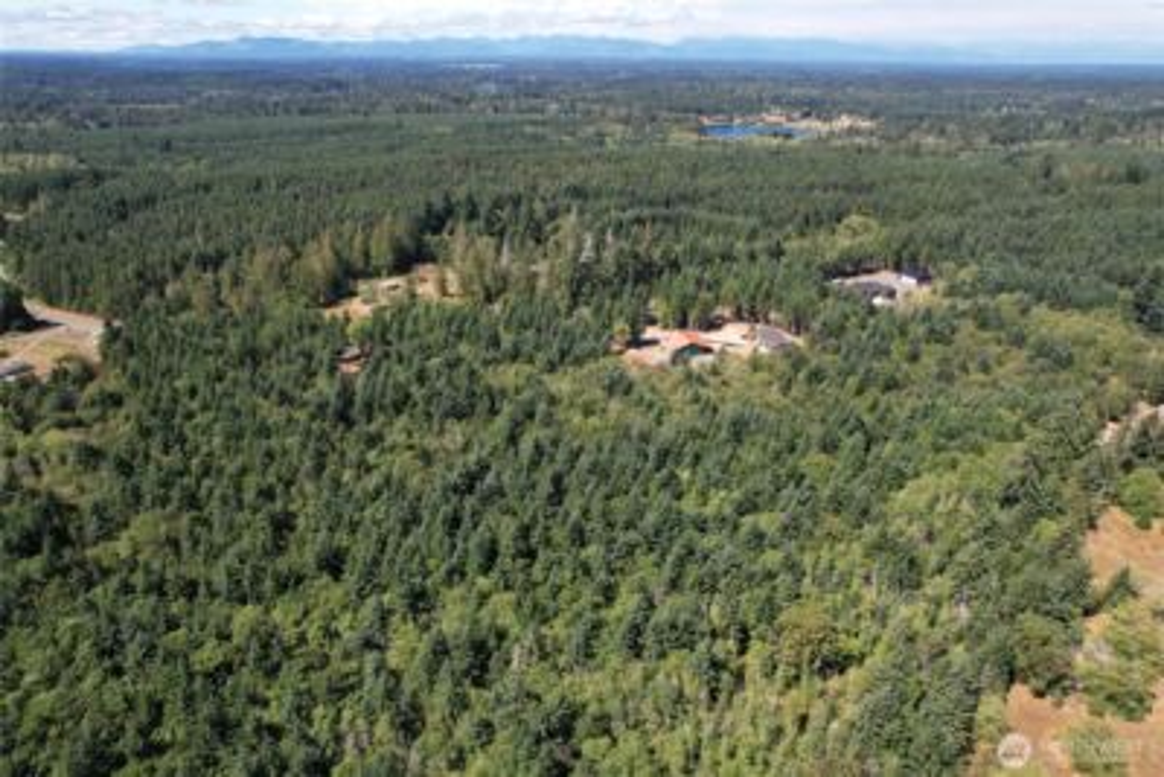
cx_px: 582
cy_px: 388
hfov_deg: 78.6
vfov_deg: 57.3
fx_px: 712
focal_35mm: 22
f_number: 2.8
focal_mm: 8.38
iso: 100
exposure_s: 1/1000
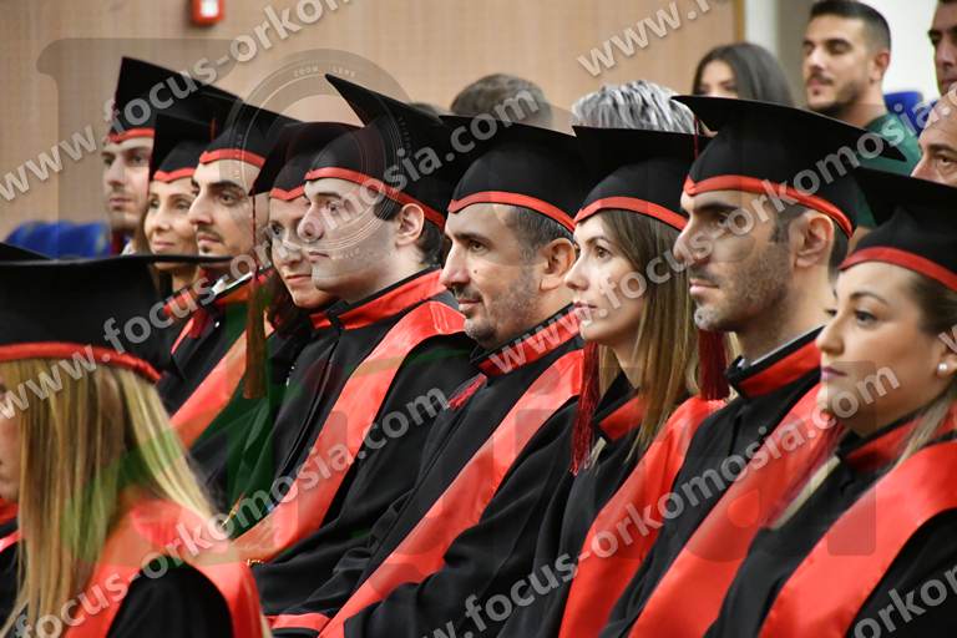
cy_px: 319
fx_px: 5582
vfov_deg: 6.5
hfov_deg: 9.8
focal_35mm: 210
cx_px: 478
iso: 12800
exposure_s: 1/100
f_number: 5.6
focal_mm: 140
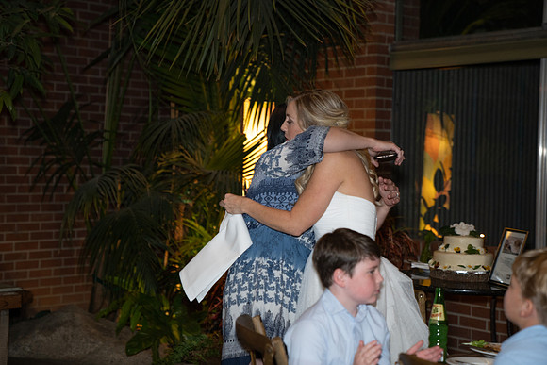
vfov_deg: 19.5
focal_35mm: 70
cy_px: 182
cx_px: 274
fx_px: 1064
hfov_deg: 28.8
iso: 2000
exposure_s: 1/125
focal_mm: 70
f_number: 2.8
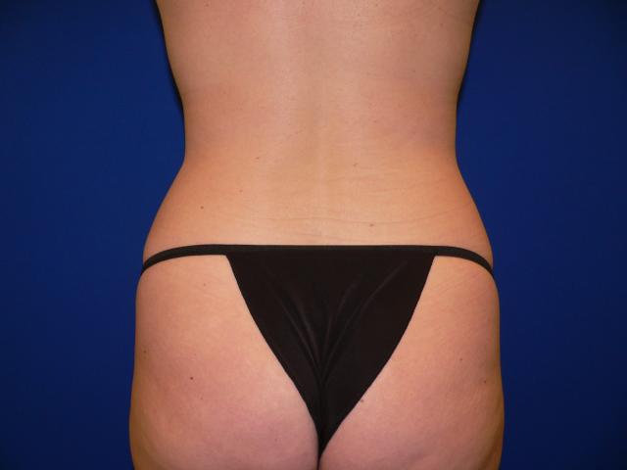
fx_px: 652
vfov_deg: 39.7
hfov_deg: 51.4
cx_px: 314
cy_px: 235
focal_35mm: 36
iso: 100
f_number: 2.8
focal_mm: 6
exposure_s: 1/60
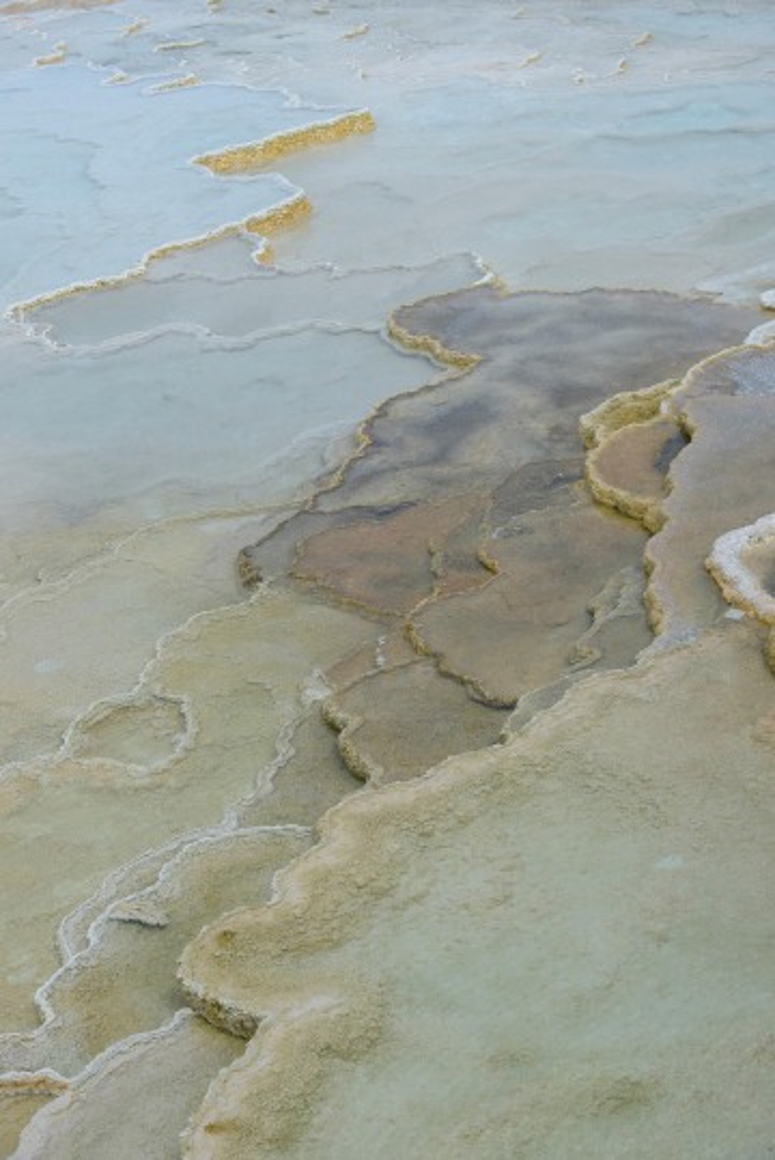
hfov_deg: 19.5
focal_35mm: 70
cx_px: 388
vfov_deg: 28.8
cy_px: 580
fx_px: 2257
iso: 320
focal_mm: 70
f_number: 9
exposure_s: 1/500
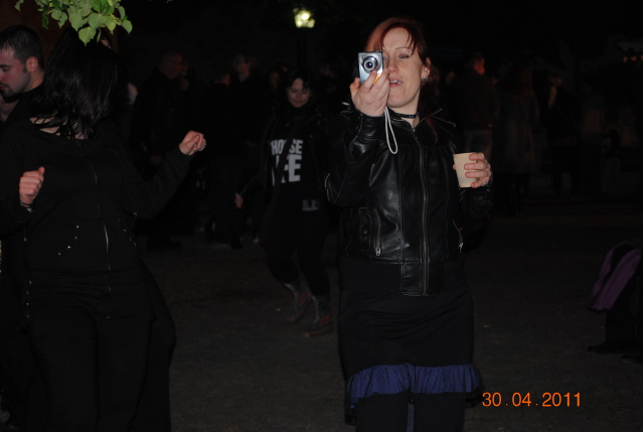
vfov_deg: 16.6
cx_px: 322
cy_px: 216
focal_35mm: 82
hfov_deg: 24.6
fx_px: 1477
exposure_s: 1/60
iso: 200
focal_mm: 55
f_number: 4
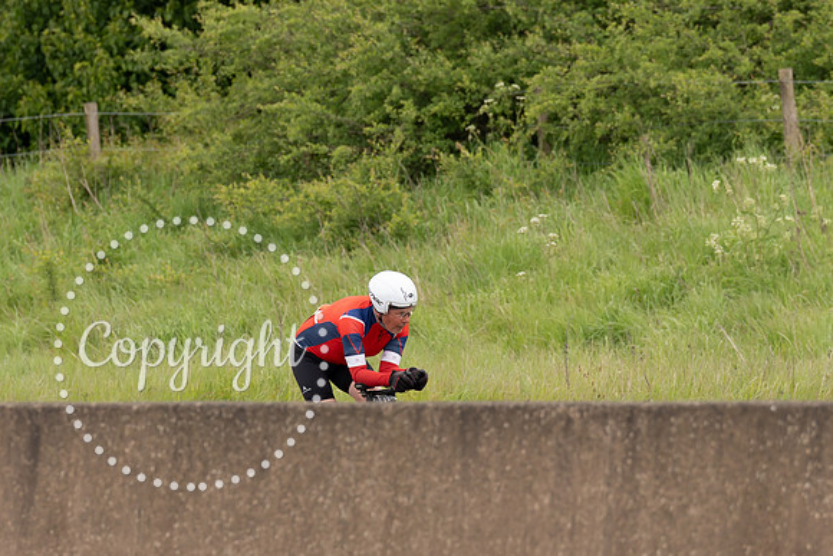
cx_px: 403
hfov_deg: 4.5
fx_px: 10656
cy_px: 269
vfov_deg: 3.0
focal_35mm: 460
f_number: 4
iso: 320
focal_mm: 200
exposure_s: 1/1000
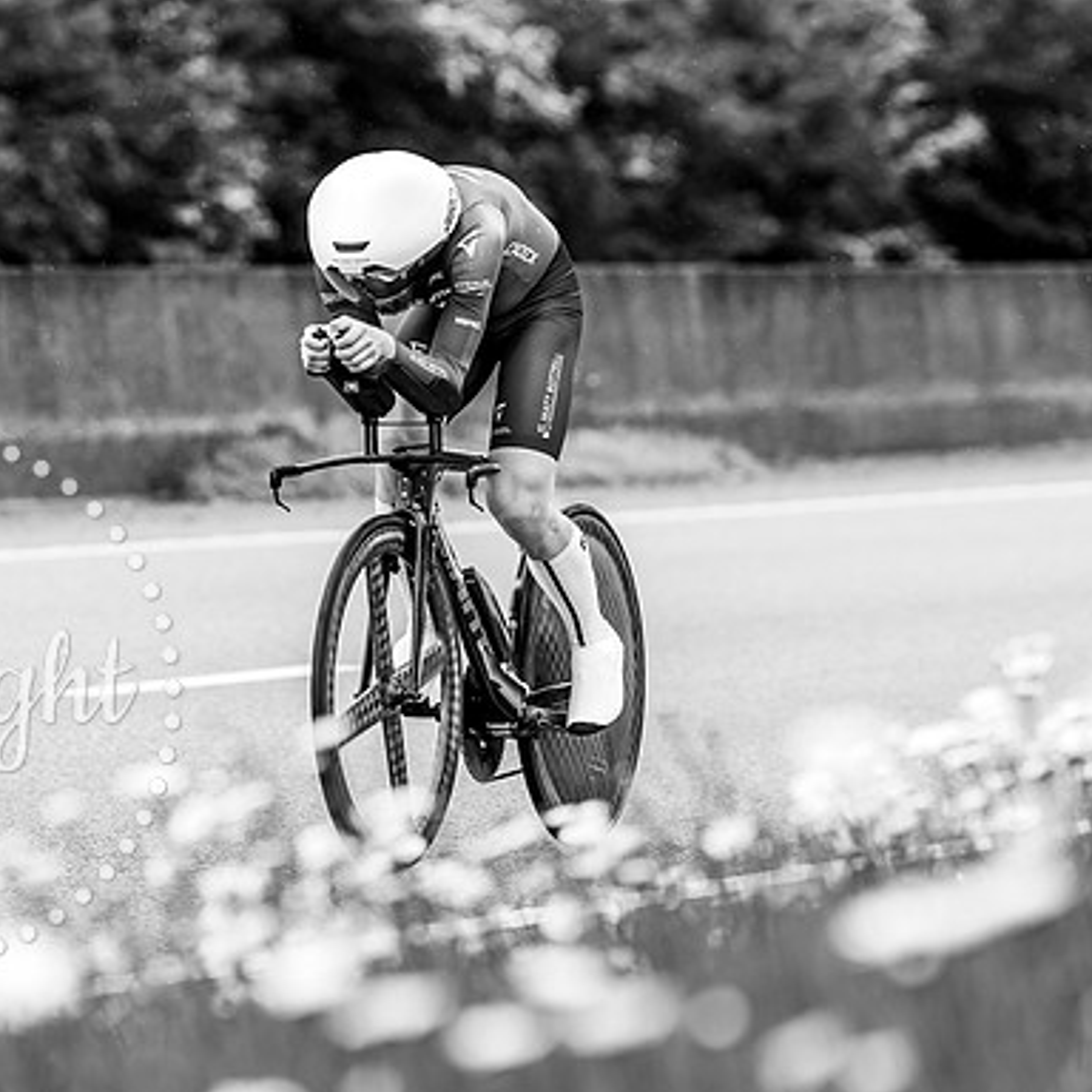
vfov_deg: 5.7
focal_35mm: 306
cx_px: 527
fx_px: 10921
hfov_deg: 5.7
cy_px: 401
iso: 320
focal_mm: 180
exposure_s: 1/1000
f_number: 3.5
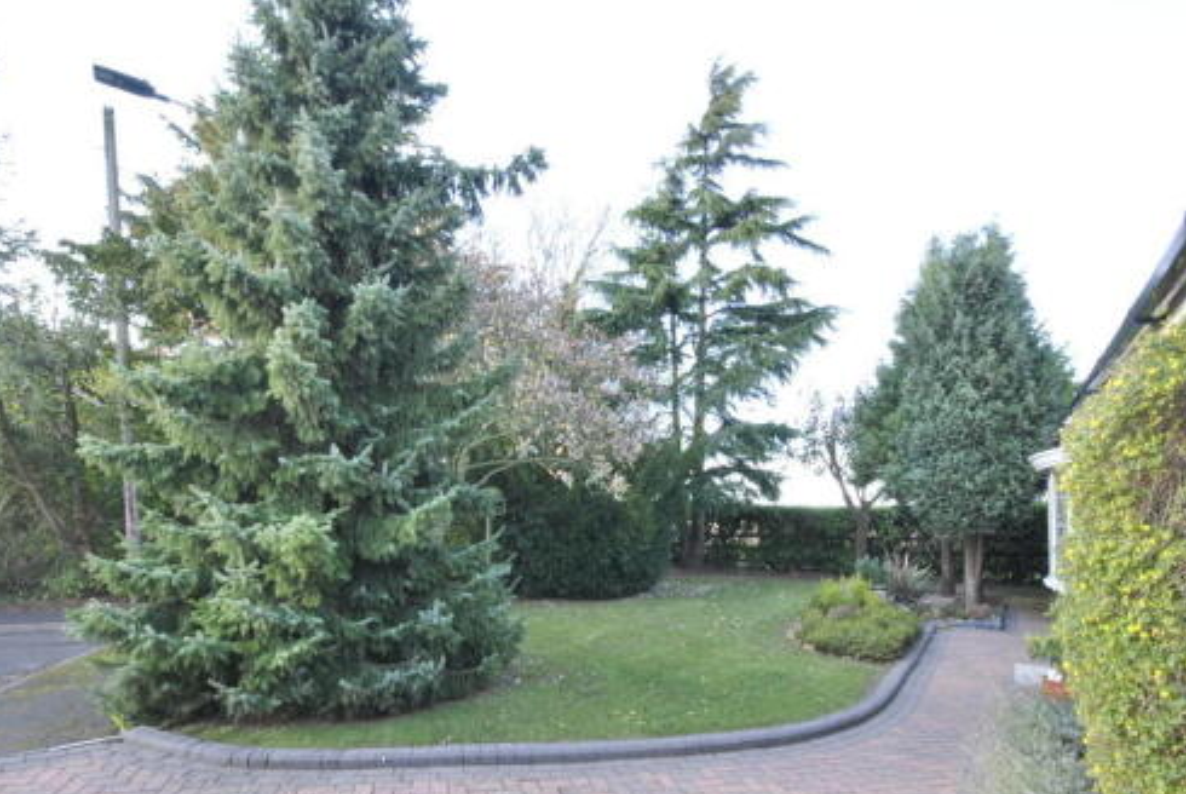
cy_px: 488
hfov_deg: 83.9
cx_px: 585
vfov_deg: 61.4
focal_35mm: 20
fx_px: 660
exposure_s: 1/15
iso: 200
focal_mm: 10
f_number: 11
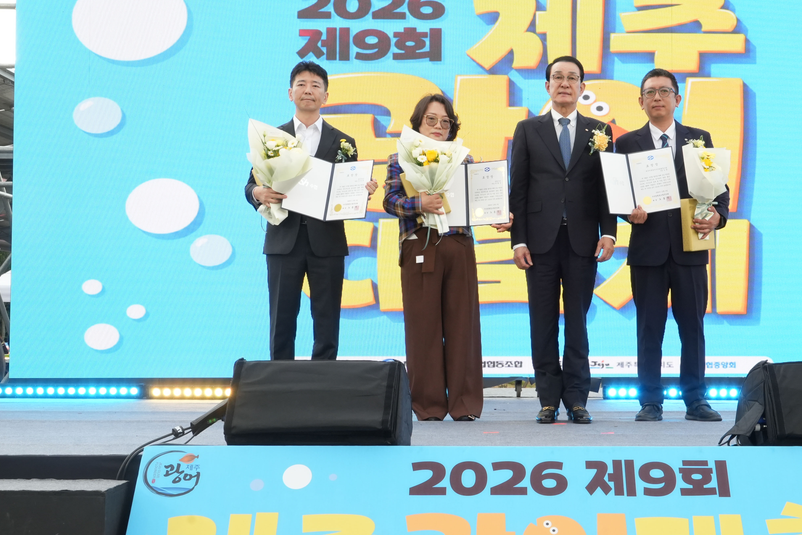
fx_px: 1292
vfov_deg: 23.4
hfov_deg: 34.2
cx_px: 536
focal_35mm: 58
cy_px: 291
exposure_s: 1/125
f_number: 13
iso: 1250
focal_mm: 33
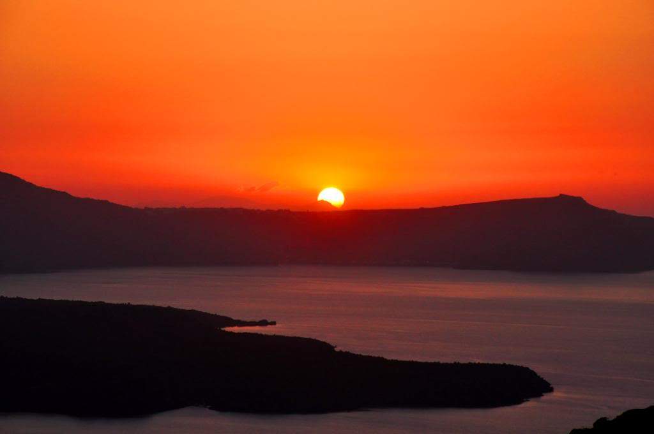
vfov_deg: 8.7
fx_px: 2858
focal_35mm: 158
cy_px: 217
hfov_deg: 13.1
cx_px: 327
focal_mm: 105
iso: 800
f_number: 10
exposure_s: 1/640
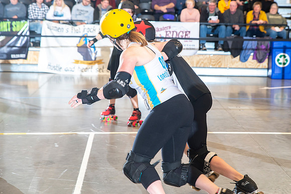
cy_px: 83
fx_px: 679
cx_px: 163
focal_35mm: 84
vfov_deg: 16.3
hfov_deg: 24.2
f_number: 5
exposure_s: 1/160
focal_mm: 70
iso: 500
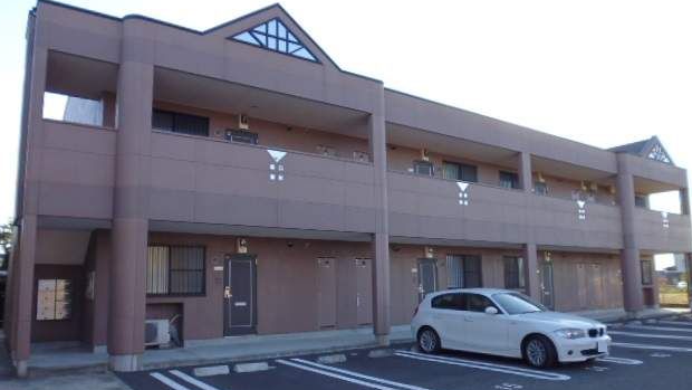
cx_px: 339
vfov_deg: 42.8
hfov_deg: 69.8
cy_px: 223
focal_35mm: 27
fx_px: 496
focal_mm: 4.3
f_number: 2.8
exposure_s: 1/250
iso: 160
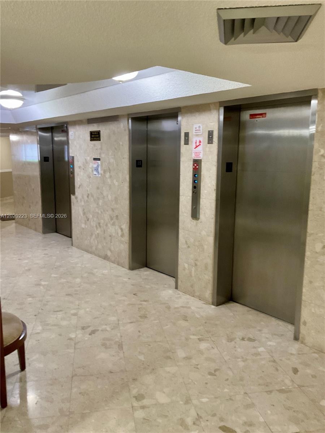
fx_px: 363
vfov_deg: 61.7
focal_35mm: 29
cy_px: 216
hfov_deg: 48.2
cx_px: 162
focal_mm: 3
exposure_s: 1/40
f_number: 1.8
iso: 200
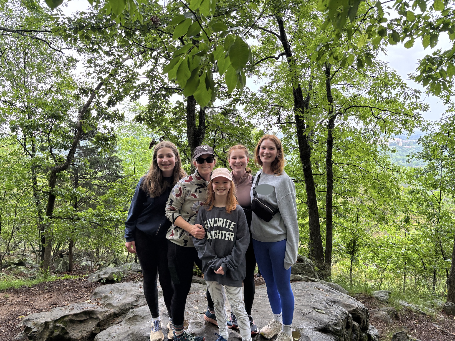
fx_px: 342
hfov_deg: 67.3
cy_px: 170
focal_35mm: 26
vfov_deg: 53.1
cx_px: 228
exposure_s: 1/60
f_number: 1.6
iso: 160
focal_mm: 5.96
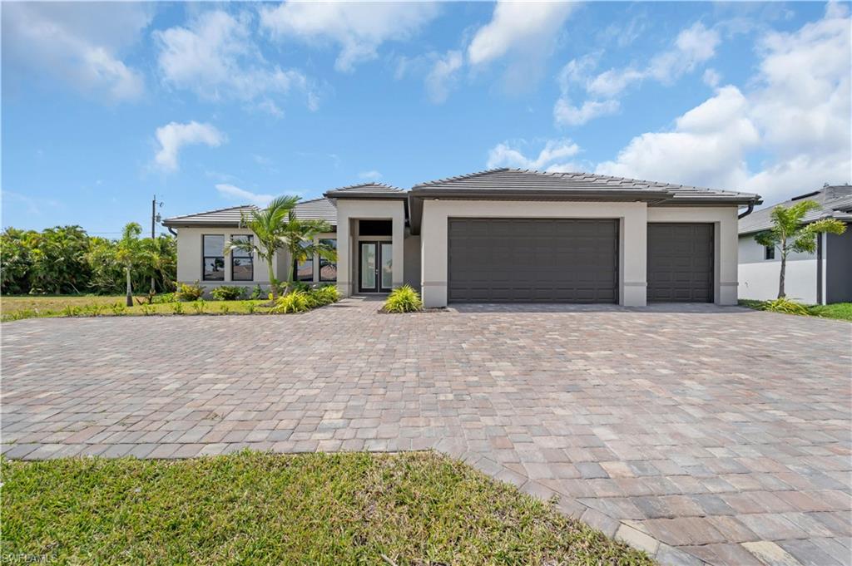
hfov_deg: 104.3
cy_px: 283
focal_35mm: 14
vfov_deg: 81.1
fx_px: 331
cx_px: 426
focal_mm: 14
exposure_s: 1/1600
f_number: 8
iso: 250
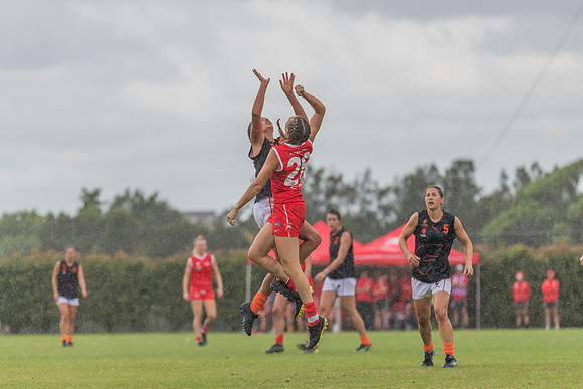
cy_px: 194
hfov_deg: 5.9
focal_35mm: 350
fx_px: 5669
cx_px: 292
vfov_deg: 3.9
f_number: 6
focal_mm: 350
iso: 560
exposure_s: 1/1250
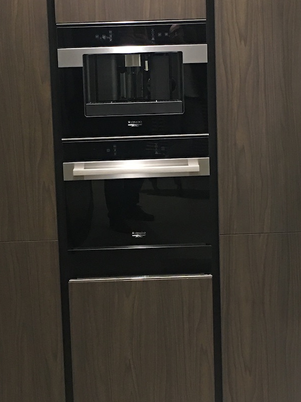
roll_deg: +2.1
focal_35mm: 74
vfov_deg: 26.3
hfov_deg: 19.9
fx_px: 858
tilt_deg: -7.4
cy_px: 156
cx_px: 154
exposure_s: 1/10
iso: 80
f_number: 2.2
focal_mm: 4.15
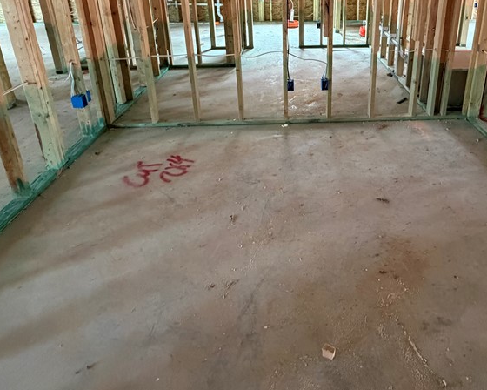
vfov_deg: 52.9
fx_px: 360
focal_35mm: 25
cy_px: 76
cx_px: 312
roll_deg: -0.3
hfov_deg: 66.8
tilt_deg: -17.9
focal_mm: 2.22
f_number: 2.2
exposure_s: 1/60
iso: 640
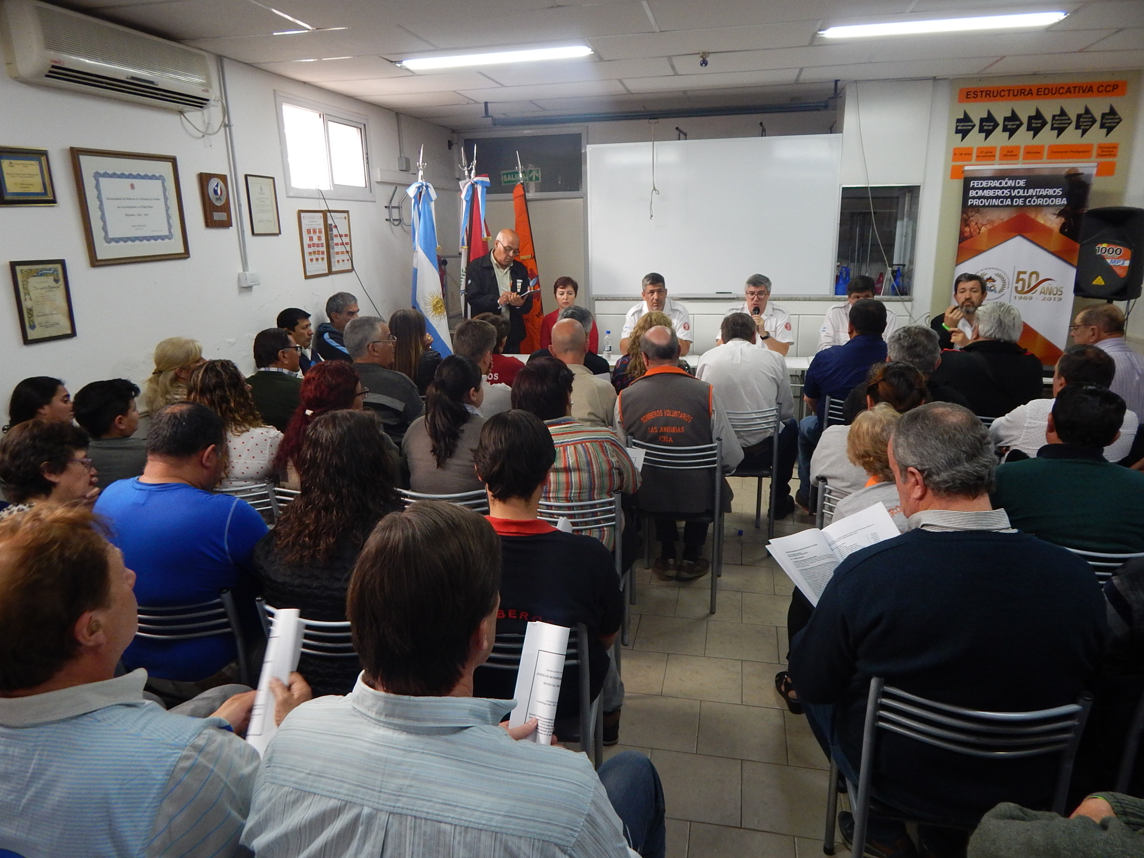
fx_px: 727
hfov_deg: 76.4
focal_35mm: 22
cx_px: 572
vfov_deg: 61.1
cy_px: 429
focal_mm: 4
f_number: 3
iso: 220
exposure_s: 1/30
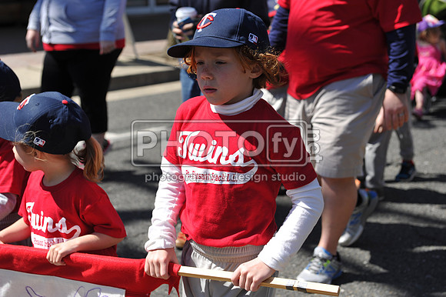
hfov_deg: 28.9
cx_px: 223
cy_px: 148
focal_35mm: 70
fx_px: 867
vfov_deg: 19.4
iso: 200
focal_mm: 70
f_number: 5
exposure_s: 1/800
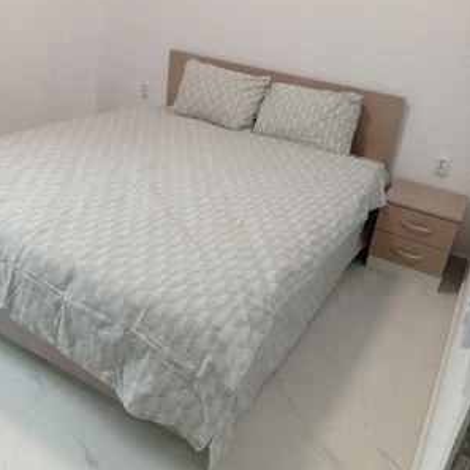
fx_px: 492
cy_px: 206
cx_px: 234
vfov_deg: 51.0
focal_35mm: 32
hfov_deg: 51.1
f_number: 1.8
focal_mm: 3.84
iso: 284
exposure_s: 1/33.4
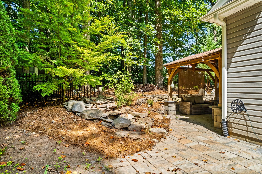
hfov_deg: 78.6
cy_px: 87
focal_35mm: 22
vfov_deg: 57.2
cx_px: 131
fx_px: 160
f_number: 2.8
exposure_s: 1/240
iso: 100
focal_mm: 8.38
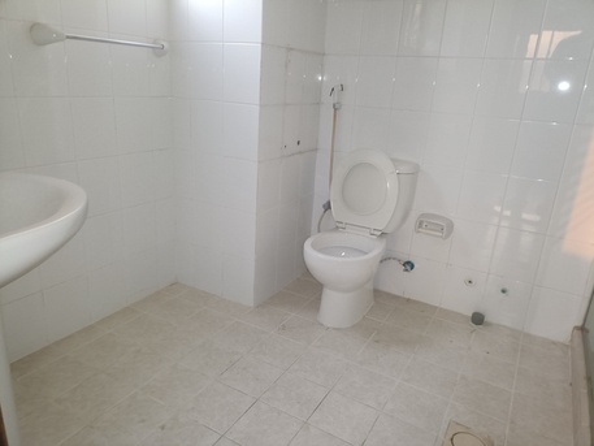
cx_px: 297
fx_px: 429
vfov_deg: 54.9
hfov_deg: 69.4
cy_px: 223
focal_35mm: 25
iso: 3257
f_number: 1.7
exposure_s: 1/25
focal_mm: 4.7
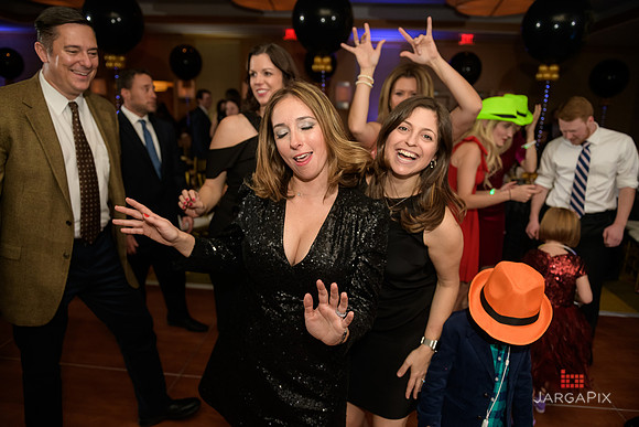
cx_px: 320
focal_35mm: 24
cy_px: 214
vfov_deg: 53.2
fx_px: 426
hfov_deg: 73.7
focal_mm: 24
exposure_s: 1/125
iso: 1600
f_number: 3.2
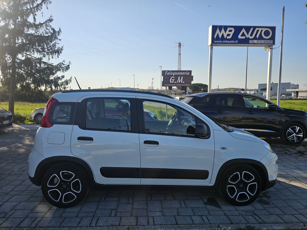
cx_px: 154
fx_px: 204
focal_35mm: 23
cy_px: 115
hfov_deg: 73.9
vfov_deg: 58.9
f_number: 1.7
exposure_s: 1/1252
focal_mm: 6.3
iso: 20
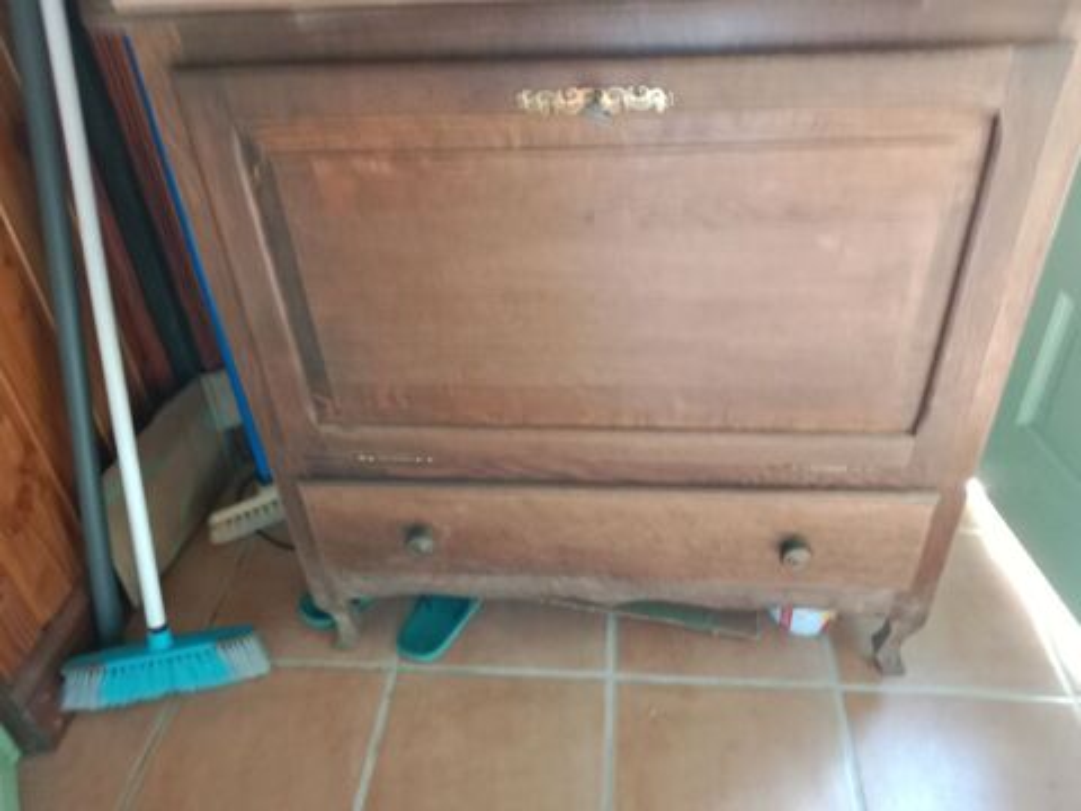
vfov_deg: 51.4
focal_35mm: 27
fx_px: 843
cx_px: 540
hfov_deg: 65.3
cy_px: 406
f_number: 2.2
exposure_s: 1/20
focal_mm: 3.65
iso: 582
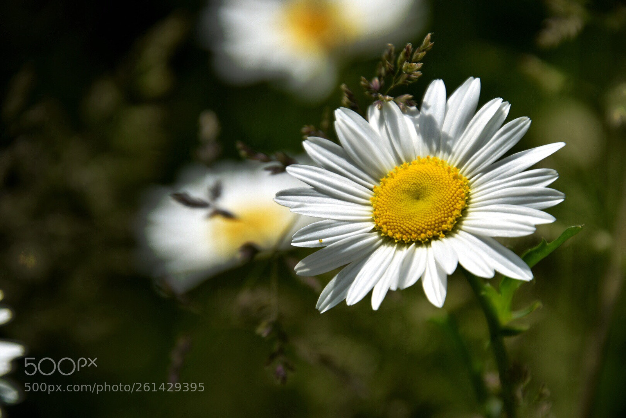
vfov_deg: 2.3
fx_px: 10434
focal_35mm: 600
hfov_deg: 3.4
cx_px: 313
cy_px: 209
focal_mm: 400
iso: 100
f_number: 6.3
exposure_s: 1/640
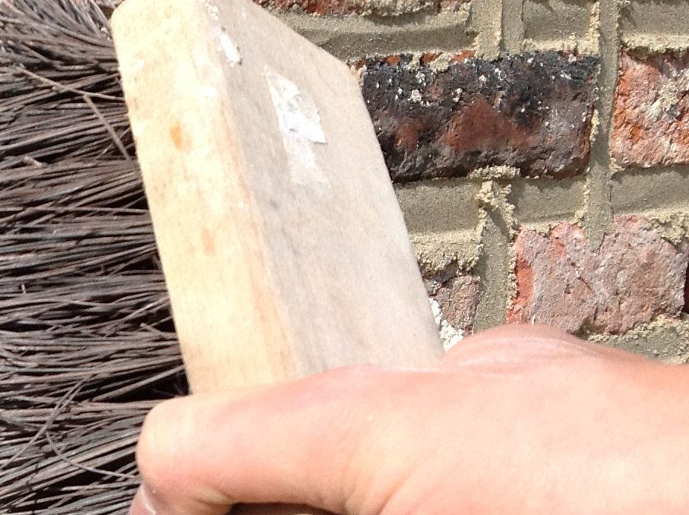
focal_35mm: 100
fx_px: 1988
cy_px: 527
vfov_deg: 14.5
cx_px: -224
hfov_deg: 18.2
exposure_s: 1/1513
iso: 50
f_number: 2.4
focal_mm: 4.28
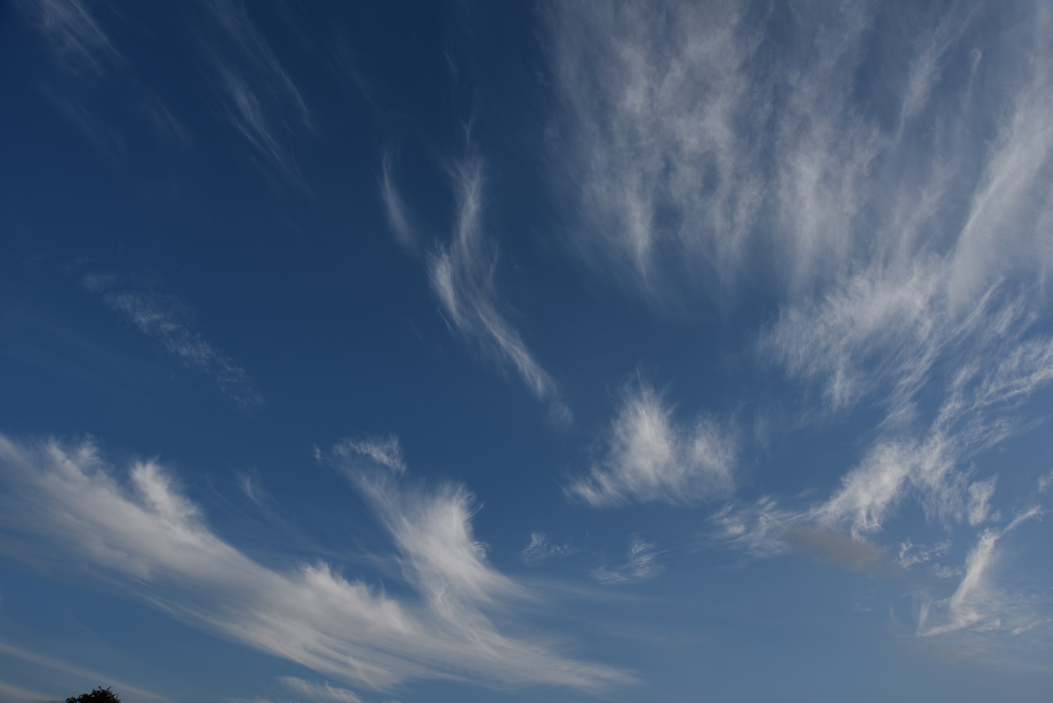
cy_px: 352
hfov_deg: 73.7
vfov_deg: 53.2
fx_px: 702
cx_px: 526
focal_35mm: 24
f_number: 7.1
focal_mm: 24
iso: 100
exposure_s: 1/200
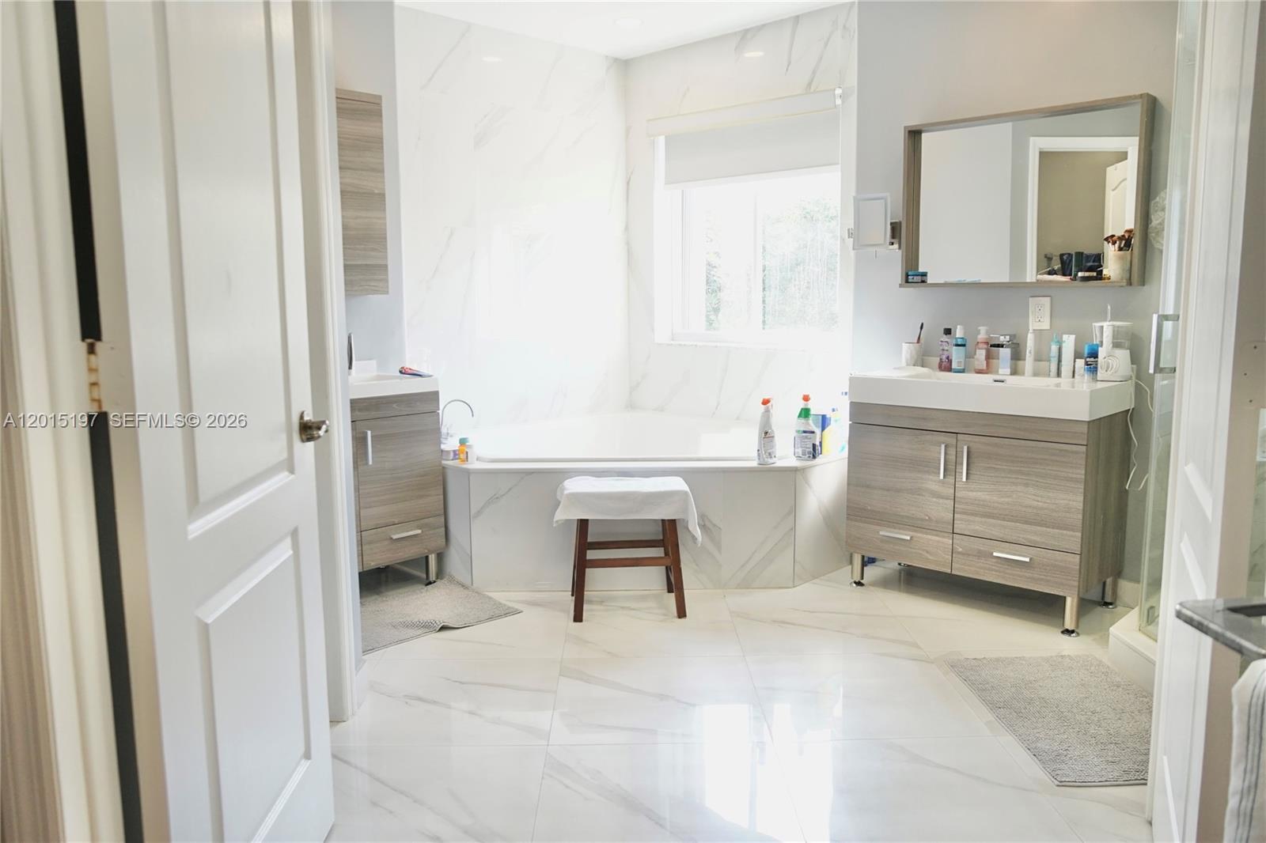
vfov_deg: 47.9
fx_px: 949
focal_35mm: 27
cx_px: 633
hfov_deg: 67.4
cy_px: 422
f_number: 3.5
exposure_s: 1/60
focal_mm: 18
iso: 250
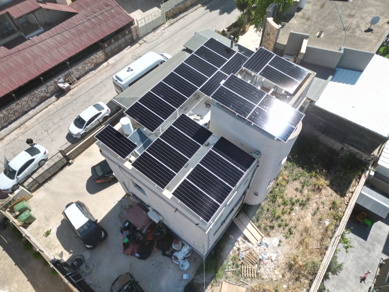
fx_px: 270
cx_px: 194
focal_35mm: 24
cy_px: 146
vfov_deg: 56.8
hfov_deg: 71.6
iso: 150
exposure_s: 1/3000
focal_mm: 6.72
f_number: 1.7
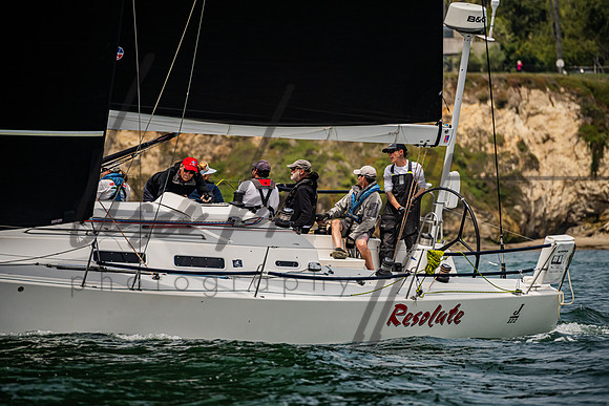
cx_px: 304
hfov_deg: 5.2
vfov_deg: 3.4
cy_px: 203
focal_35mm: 400
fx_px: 6768
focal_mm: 400
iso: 500
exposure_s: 1/2500
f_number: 8
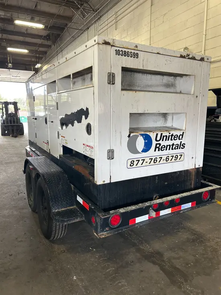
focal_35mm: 26
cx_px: 110
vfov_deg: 67.3
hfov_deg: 53.1
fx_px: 221
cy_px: 148
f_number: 1.5
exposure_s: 1/60
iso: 125
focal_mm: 5.7
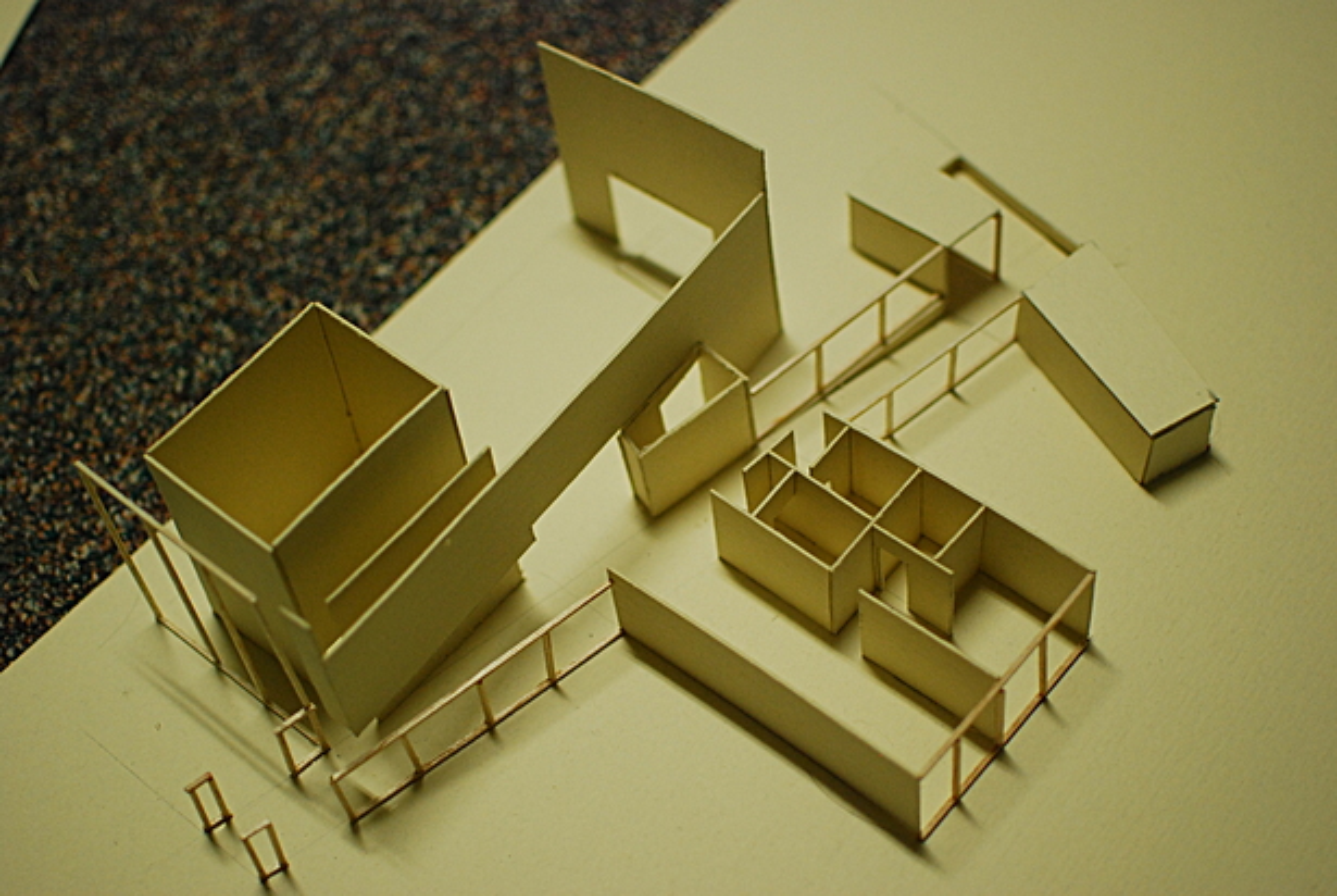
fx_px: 1953
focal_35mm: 52
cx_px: 668
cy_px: 448
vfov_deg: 25.8
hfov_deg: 37.8
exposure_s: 1/160
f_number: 1.8
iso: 500
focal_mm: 35
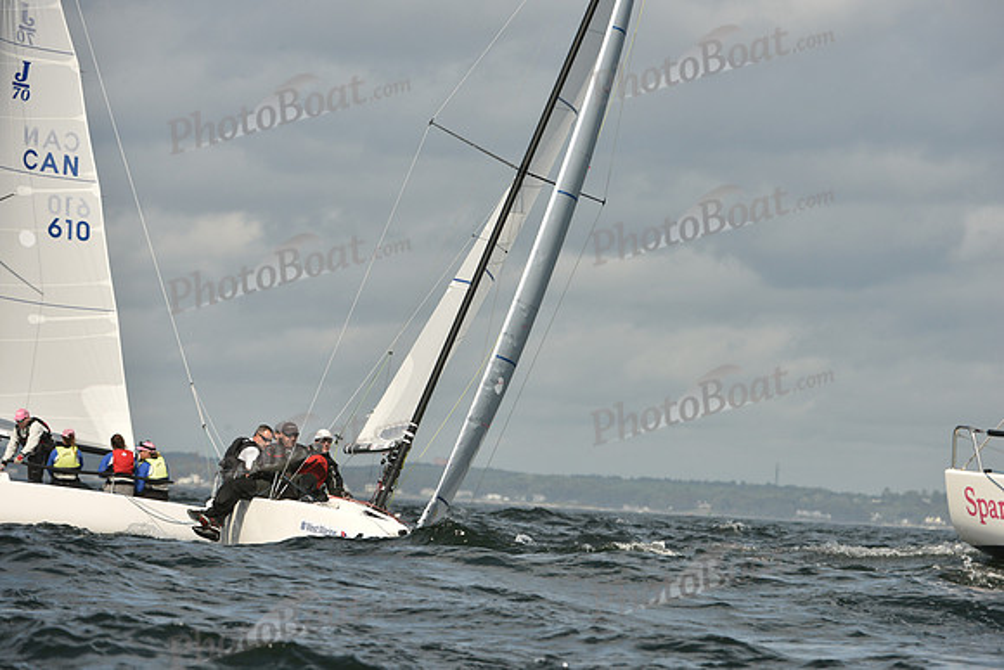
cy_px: 335
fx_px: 8647
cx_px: 502
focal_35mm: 310
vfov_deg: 4.4
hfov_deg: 6.6
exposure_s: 1/1250
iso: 320
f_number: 9
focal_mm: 310
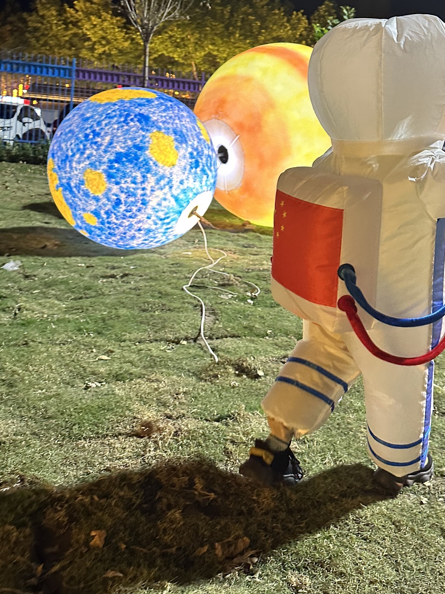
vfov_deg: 50.5
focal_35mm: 36
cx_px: 295
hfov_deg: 39.2
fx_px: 617
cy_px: 200
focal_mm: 6.86
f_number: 1.78
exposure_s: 1/50
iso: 400
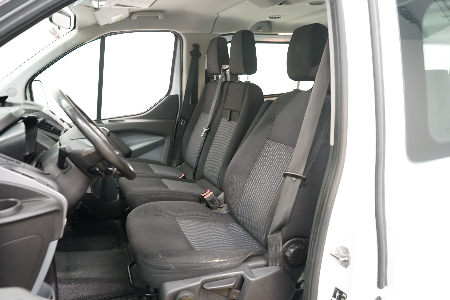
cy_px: 150
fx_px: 350
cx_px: 225
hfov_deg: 65.5
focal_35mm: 28
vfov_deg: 46.4
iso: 800
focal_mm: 28
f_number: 4.5
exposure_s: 1/6
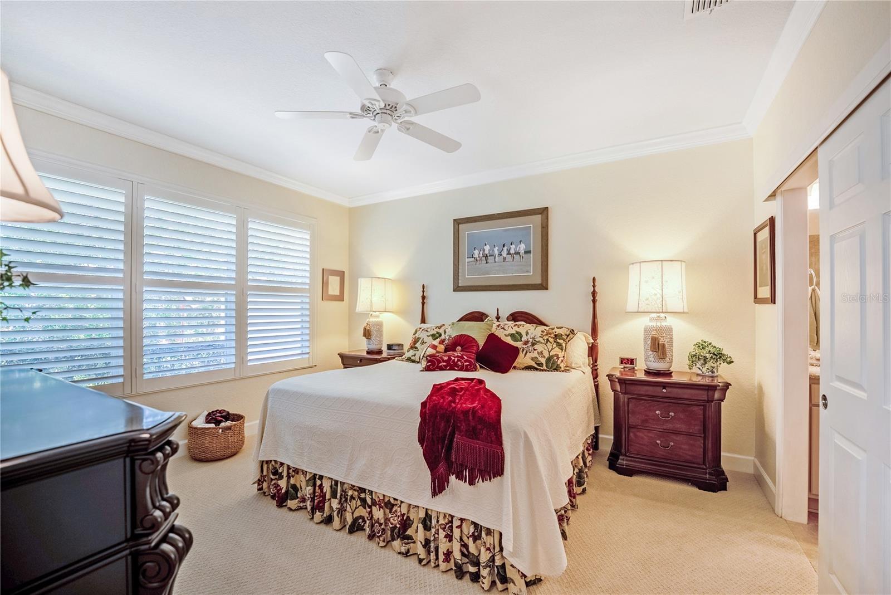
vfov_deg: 81.3
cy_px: 298
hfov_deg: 104.2
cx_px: 446
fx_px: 347
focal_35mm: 14
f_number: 3.5
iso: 1600
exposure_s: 1/2500
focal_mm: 14
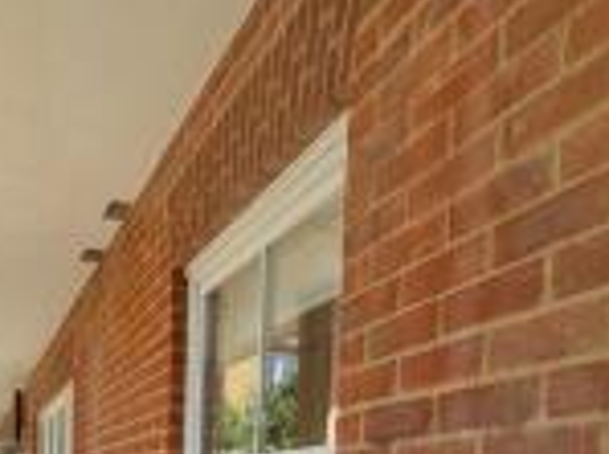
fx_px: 649
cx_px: 182
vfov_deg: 32.0
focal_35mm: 37
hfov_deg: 49.0
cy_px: 546
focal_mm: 2.2
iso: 50
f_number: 2.2
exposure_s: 1/602
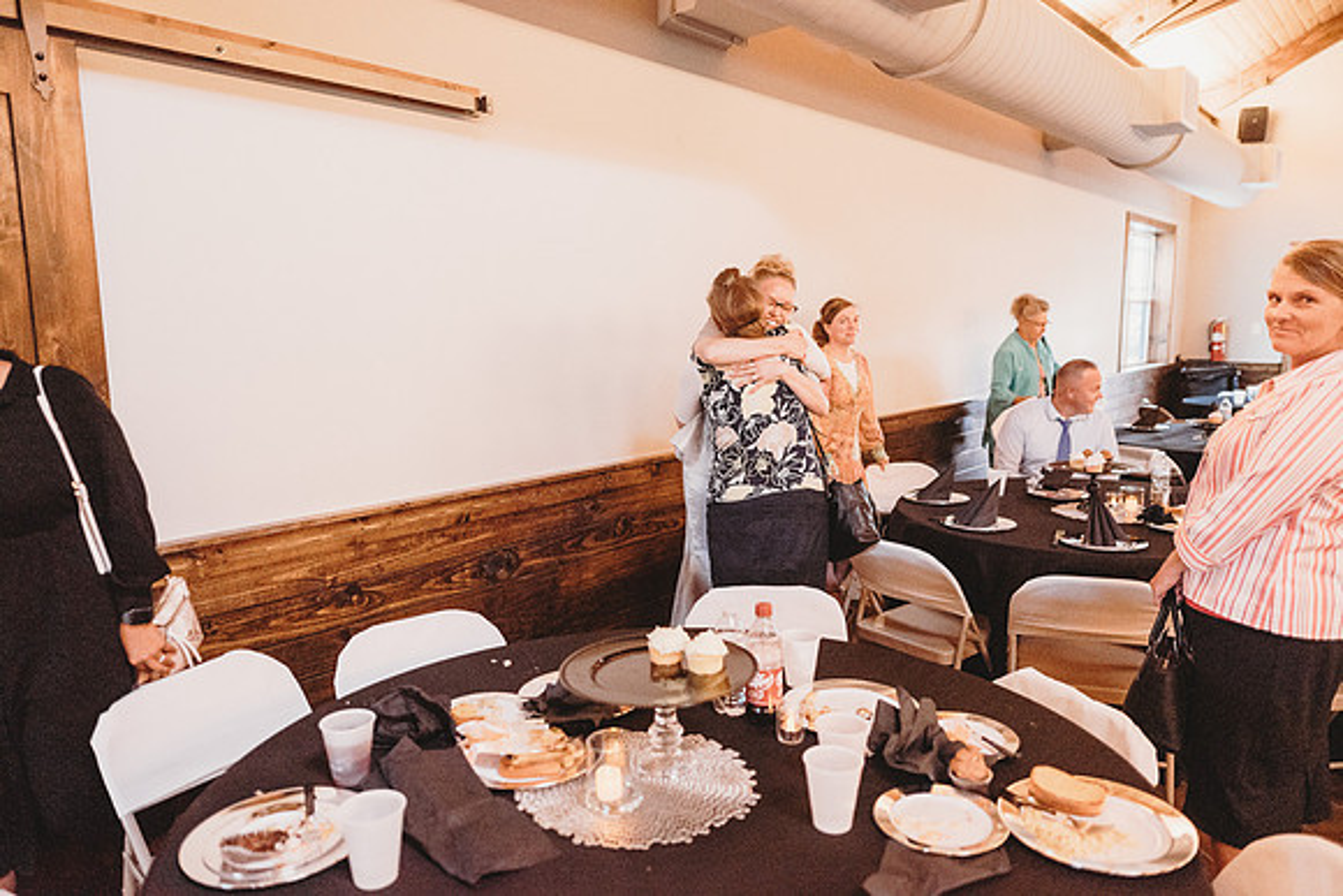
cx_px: 672
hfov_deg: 73.7
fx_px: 896
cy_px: 448
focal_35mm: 24
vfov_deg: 53.2
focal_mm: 24
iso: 4000
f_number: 2.5
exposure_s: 1/125
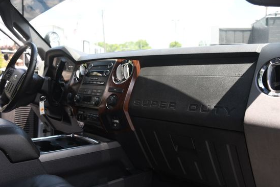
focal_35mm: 35
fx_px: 272
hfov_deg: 54.4
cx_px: 130
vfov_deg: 37.9
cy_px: 96
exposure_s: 1/160
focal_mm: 20
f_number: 3.5
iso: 100
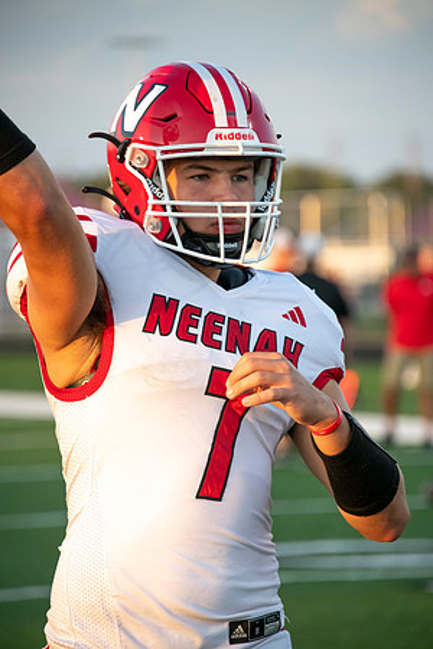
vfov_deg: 9.0
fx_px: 4149
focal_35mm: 230
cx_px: 216
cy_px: 324
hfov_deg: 6.0
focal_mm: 230
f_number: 5.6
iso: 2000
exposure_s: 1/2000
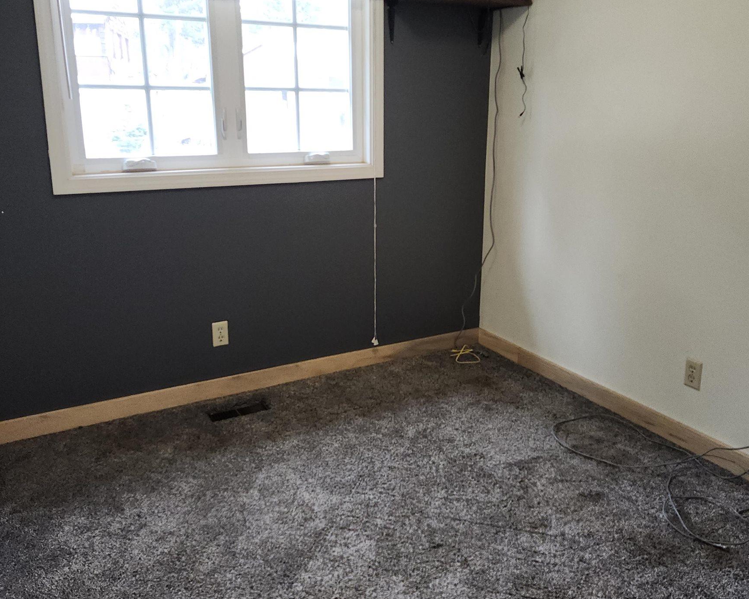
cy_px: 271
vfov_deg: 48.4
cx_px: 374
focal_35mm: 30
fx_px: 665
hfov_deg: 58.8
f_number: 1.8
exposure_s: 1/120
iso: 500
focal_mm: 5.54
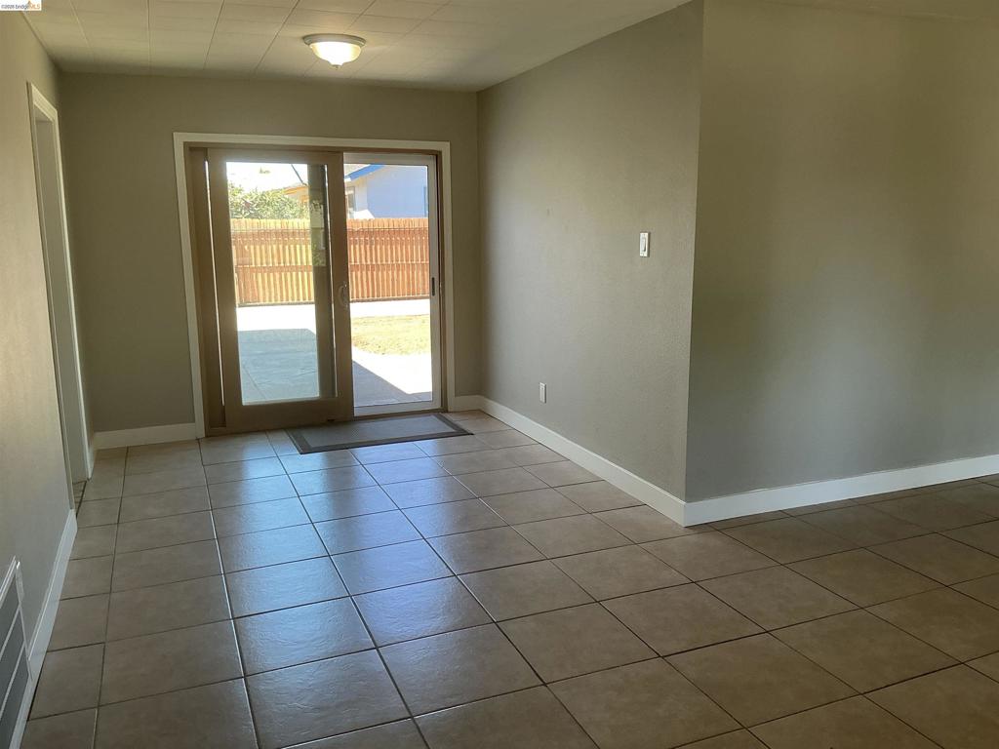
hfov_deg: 63.4
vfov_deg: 49.7
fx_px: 808
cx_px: 500
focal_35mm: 28
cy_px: 374
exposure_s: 1/60
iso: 40
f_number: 1.8
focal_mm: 3
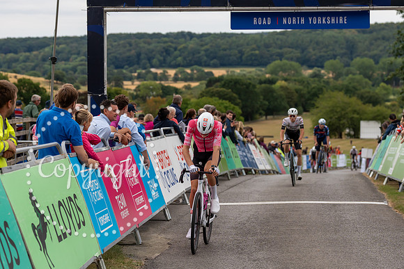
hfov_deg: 19.2
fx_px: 1196
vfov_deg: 12.9
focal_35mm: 107
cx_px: 198
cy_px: 141
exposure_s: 1/1000
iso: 640
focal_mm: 86
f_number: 3.5
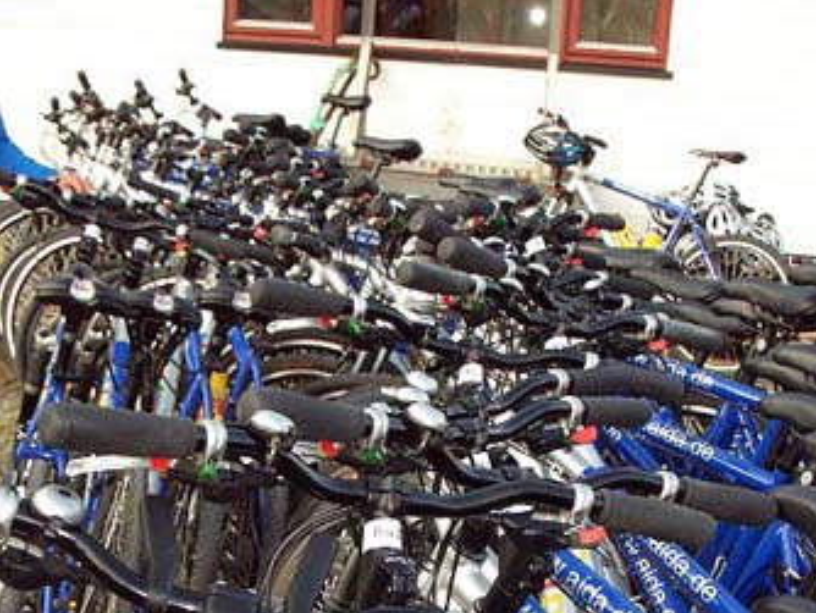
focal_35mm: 66
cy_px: 540
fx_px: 1557
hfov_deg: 29.4
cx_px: 410
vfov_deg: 21.8
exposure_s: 1/80
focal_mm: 8.2
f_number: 5
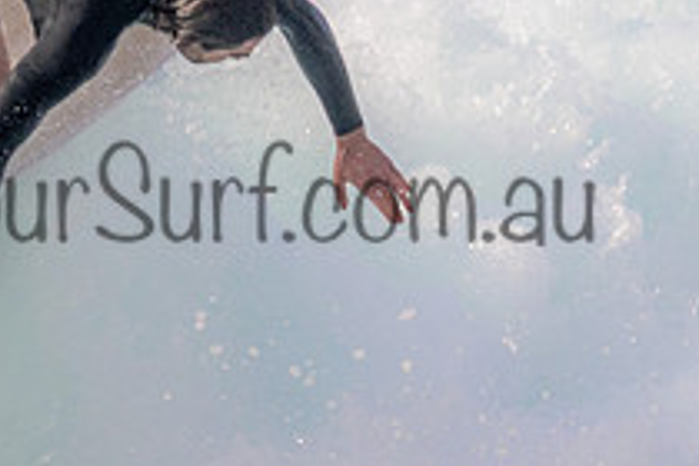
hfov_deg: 0.7
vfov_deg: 0.5
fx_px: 58032
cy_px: 208
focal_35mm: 2989
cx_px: 583
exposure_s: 1/2000
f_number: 11
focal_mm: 800
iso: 1250
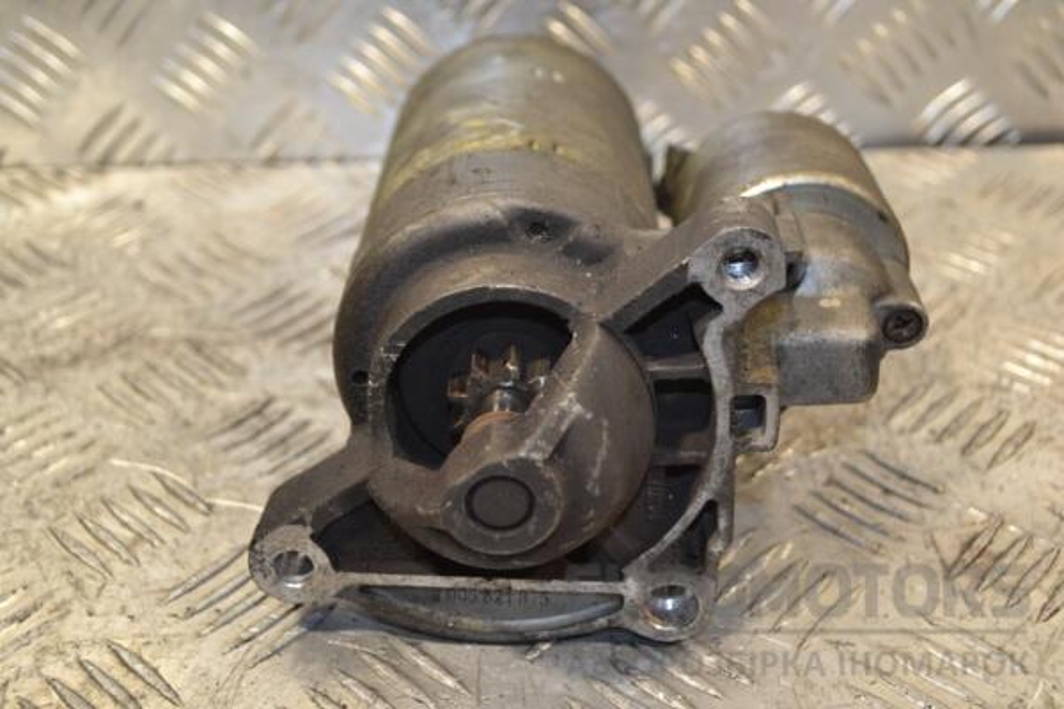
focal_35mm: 48
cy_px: 354
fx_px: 1419
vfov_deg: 28.1
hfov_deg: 41.1
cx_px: 532
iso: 360
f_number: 4.8
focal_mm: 32
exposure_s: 1/60
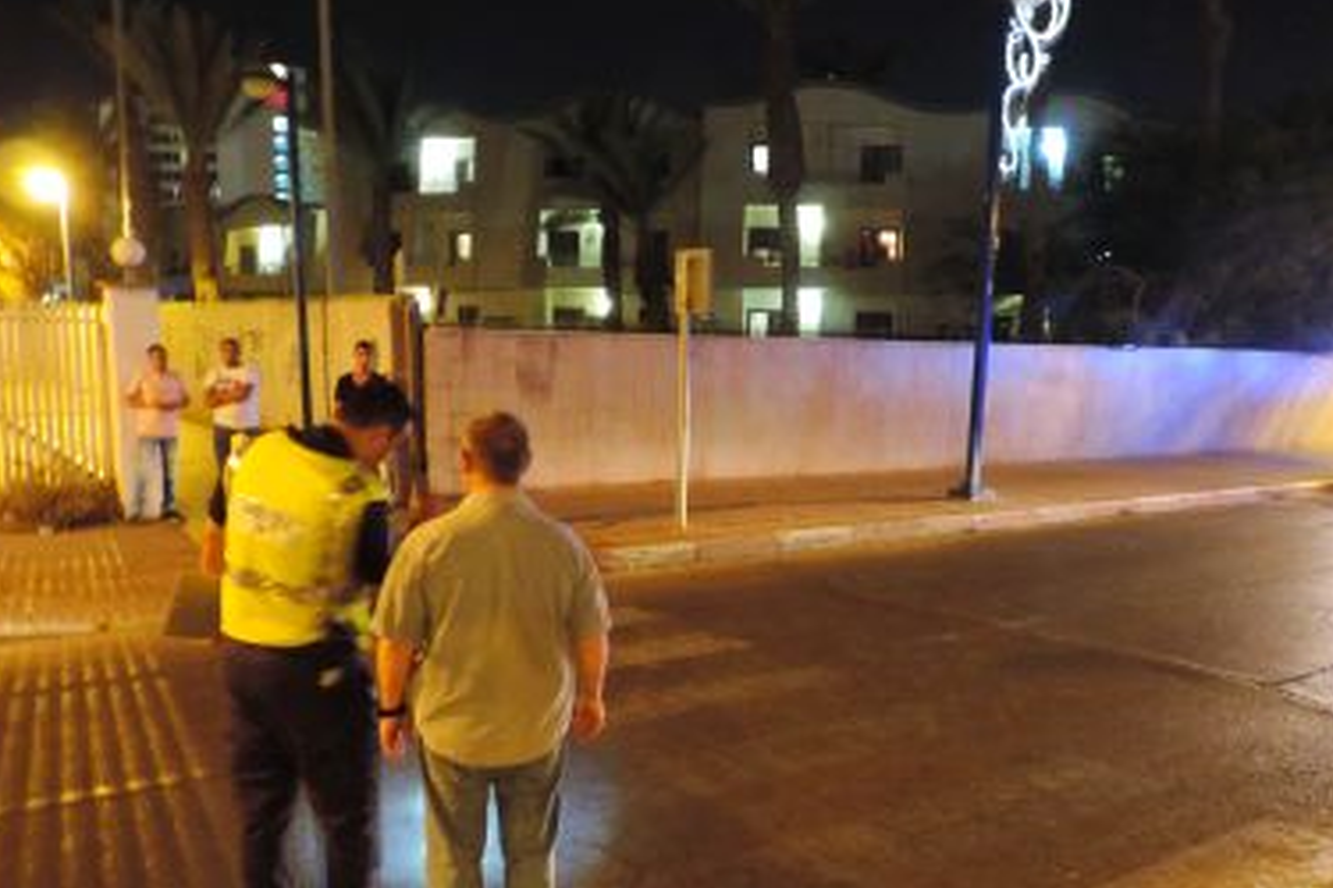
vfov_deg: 42.1
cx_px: 716
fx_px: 1148
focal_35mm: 31
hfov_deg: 60.2
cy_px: 545
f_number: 3
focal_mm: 4.3
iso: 800
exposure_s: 1/4
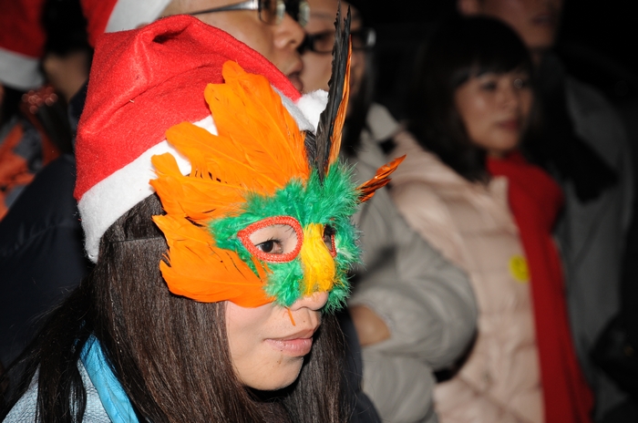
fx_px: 2255
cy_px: 212
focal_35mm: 128
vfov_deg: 10.7
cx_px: 319
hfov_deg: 16.1
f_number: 5.6
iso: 320
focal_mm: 85
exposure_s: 1/125
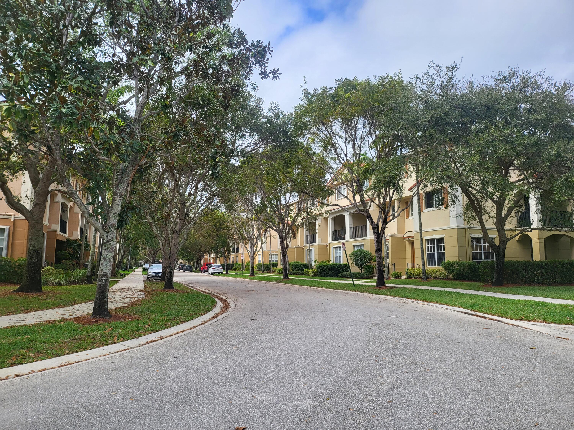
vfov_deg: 56.8
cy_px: 215
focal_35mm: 24
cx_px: 287
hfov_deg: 71.6
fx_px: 398
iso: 40
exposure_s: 1/1951
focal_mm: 5
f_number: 1.8
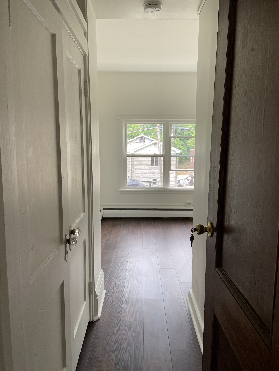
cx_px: 140
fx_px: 279
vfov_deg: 67.3
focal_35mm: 26
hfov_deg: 53.1
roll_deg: +0.3
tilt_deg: -7.4
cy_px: 186
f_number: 1.8
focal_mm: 4.25
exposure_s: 1/120
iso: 125
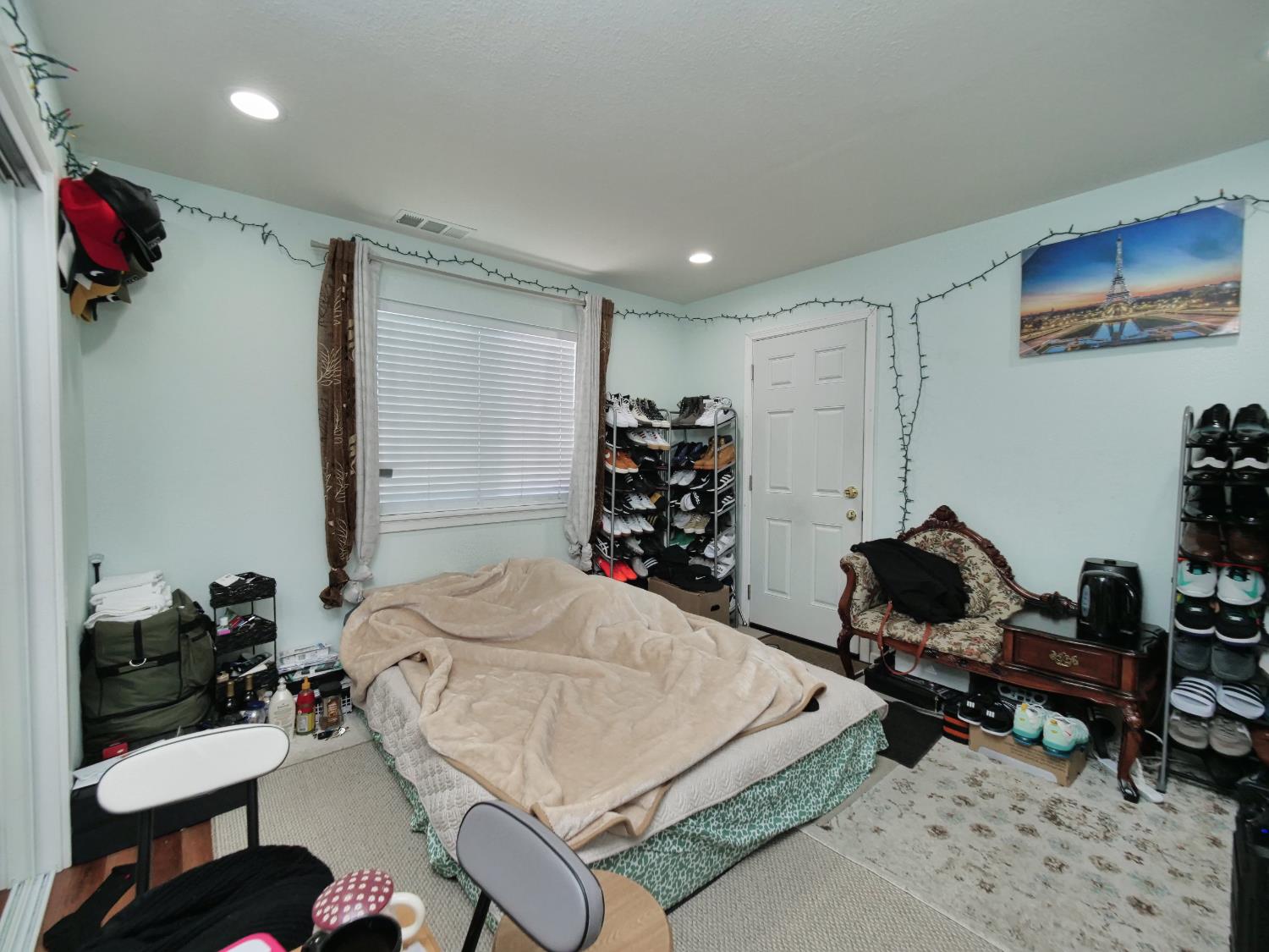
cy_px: 476
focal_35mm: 14
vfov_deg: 85.7
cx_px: 634
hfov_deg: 102.1
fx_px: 513
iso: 800
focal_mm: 7
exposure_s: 1/160
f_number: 4.5
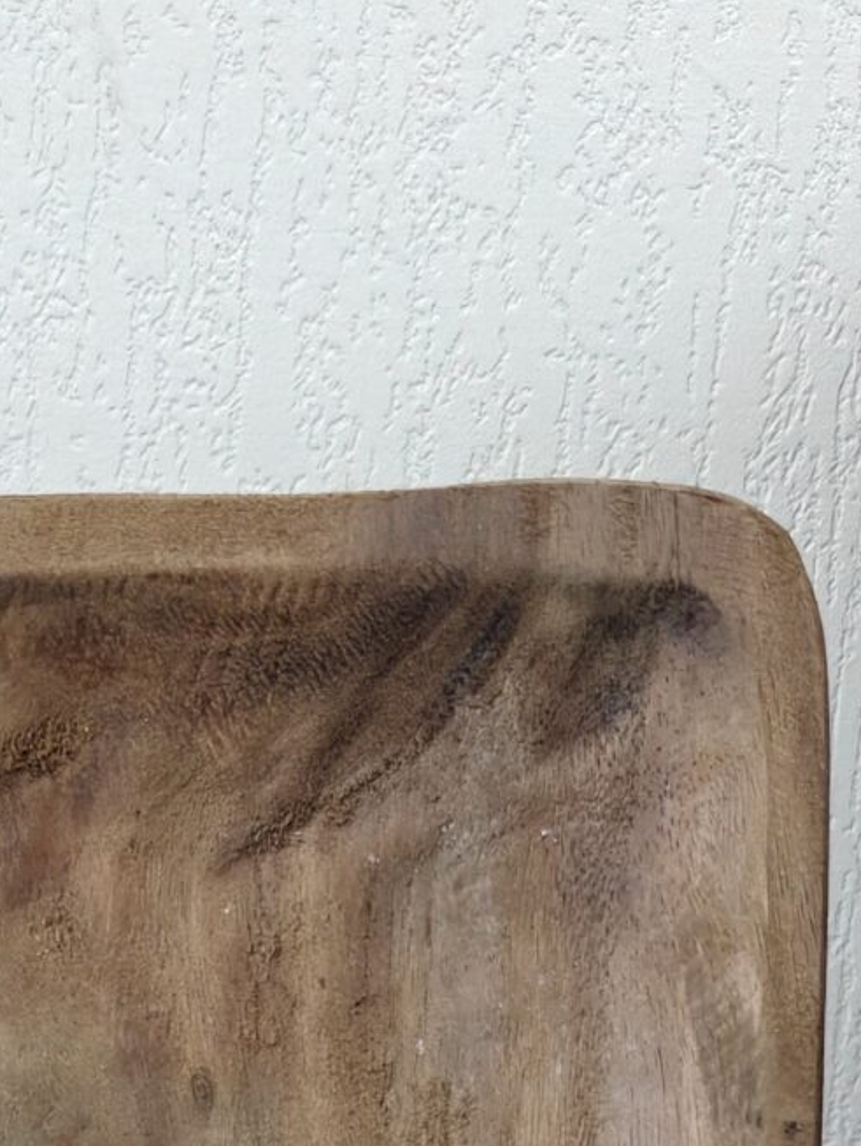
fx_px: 2983
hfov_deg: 15.5
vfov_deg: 17.5
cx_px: -314
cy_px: 2087
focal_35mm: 90
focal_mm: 6.06
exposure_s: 1/50
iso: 1250
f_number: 1.6
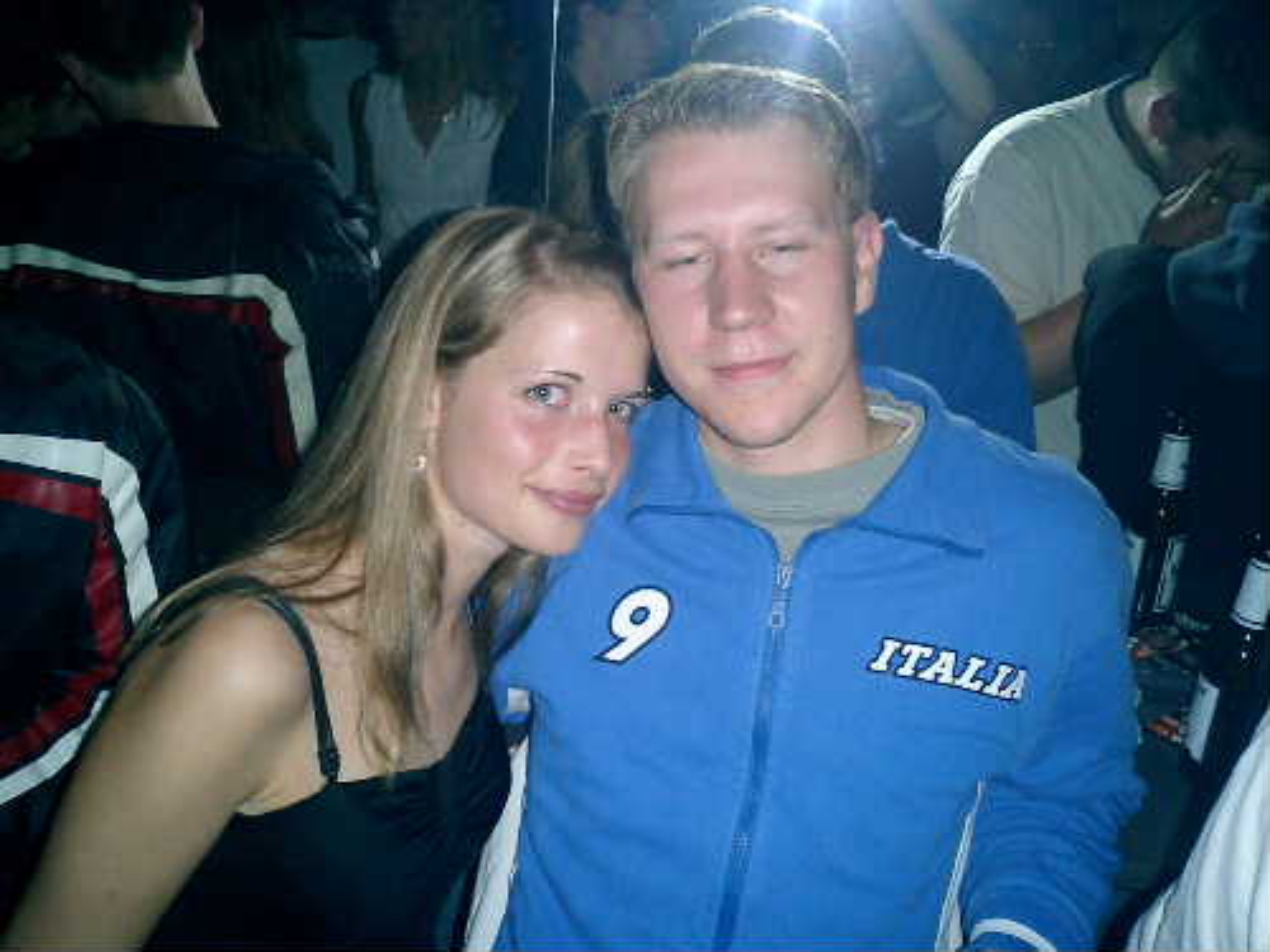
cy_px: 476
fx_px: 1321
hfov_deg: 51.4
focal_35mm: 36
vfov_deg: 39.7
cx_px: 635
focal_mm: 7.5
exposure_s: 1/30
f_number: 3.2
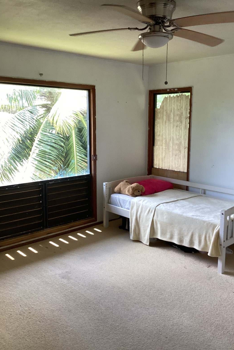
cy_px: 175
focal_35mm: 33
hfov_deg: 39.9
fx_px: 322
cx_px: 133
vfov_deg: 57.2
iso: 80
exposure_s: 1/120
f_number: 2.4
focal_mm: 3.3
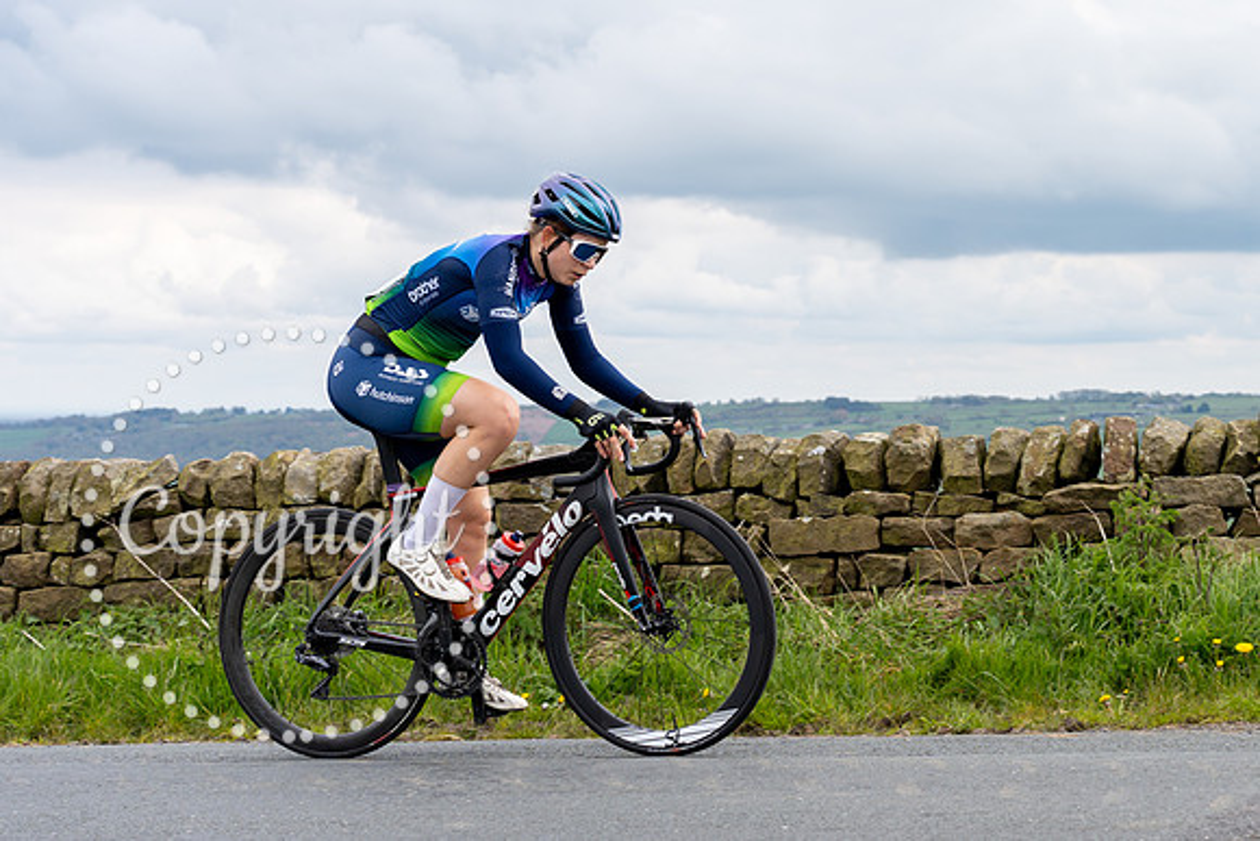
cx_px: 1043
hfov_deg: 27.7
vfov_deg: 19.1
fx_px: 2491
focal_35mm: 71
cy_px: 283
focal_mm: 43
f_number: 4.5
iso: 200
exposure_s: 1/640
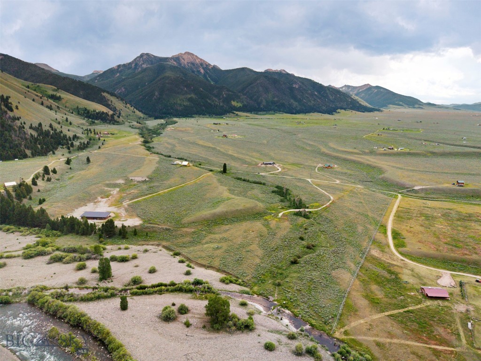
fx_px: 333
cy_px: 180
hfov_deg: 71.6
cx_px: 240
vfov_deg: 56.8
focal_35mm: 24
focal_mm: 8.67
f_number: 1.8
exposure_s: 1/1600
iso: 200
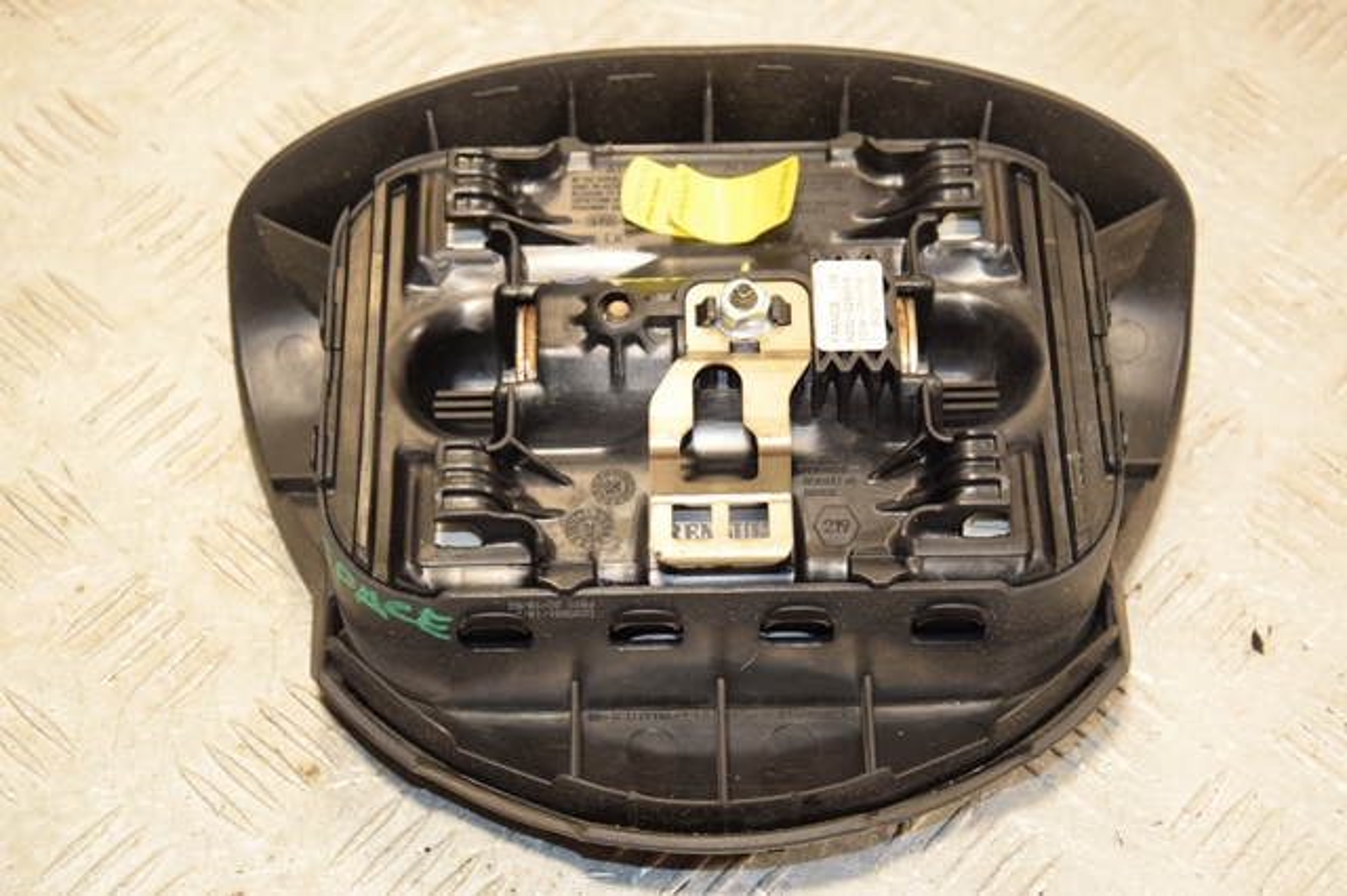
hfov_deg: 27.0
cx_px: 674
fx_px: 2805
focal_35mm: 75
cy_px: 448
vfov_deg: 18.2
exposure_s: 1/125
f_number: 5
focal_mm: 50
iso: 800
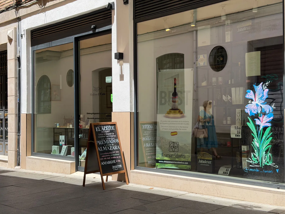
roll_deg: +1.1
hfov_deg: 39.7
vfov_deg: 30.3
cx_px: 142
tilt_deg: +0.4
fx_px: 395
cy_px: 107
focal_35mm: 48
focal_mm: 6.76
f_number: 1.78
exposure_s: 1/2033
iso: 80
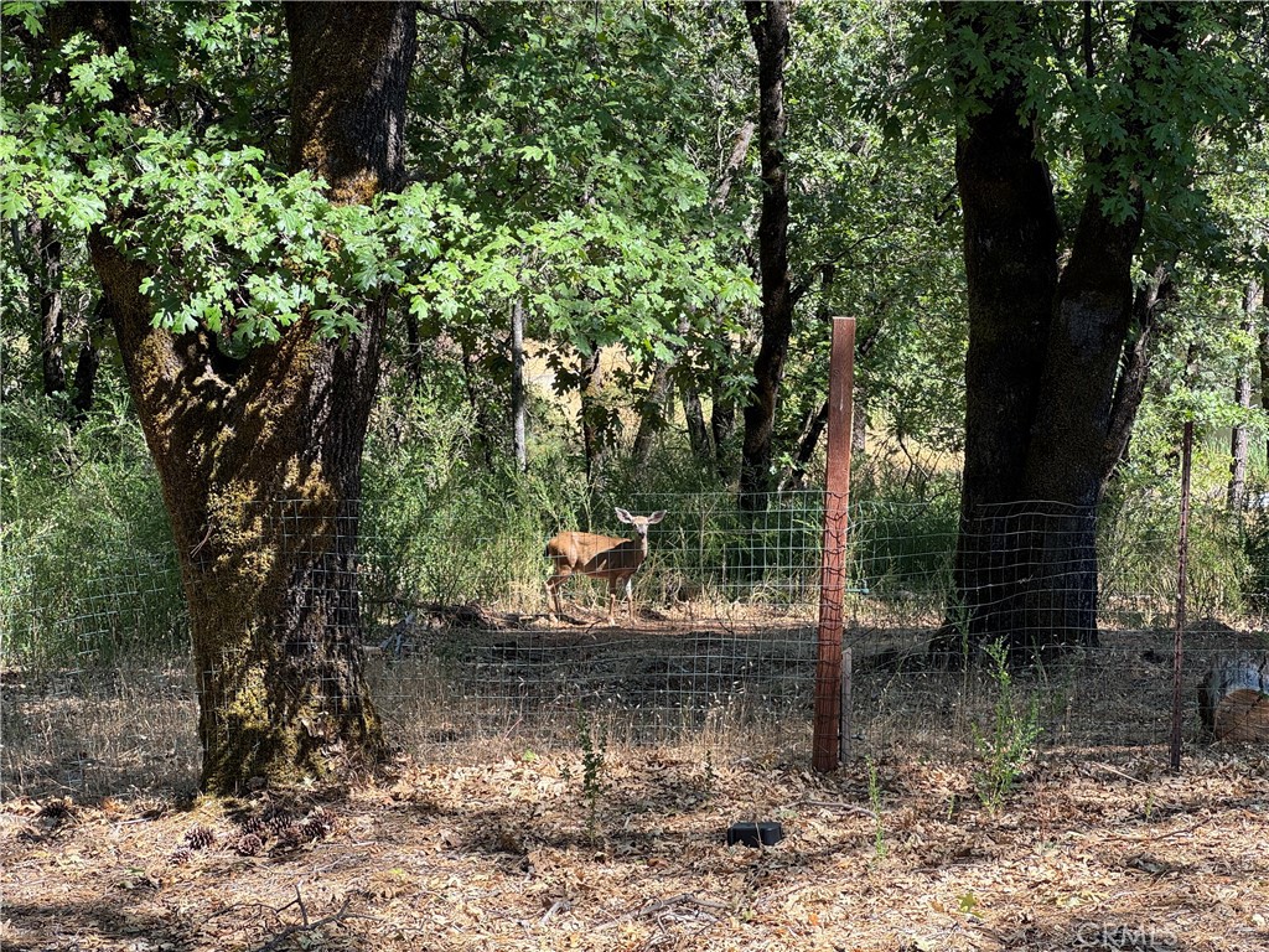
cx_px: 634
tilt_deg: -13.4
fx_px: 2823
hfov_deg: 25.3
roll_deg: -0.9
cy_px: 476
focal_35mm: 77
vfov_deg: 19.1
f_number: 2.8
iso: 25
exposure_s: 1/125
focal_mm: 9
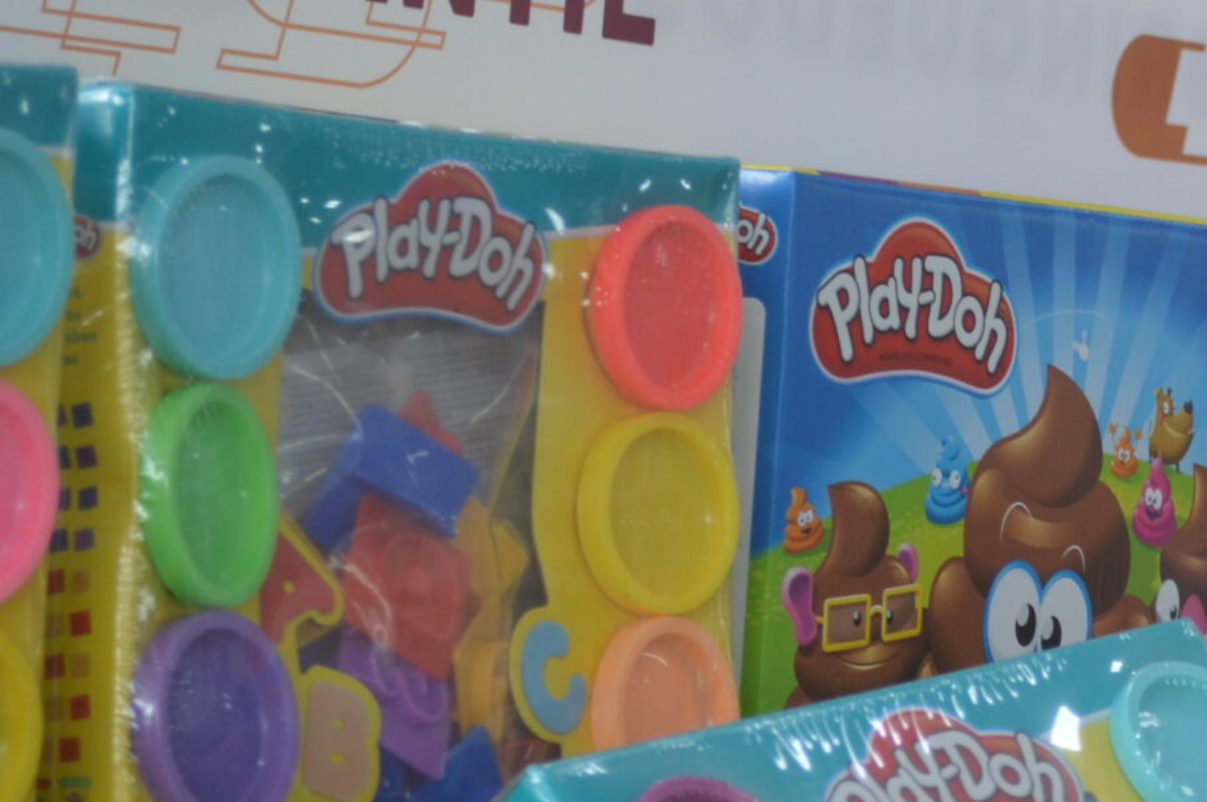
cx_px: 1657
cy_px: 312
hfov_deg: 11.8
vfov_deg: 8.1
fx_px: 5660
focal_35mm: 169
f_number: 5.3
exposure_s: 1/80
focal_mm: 40
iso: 400
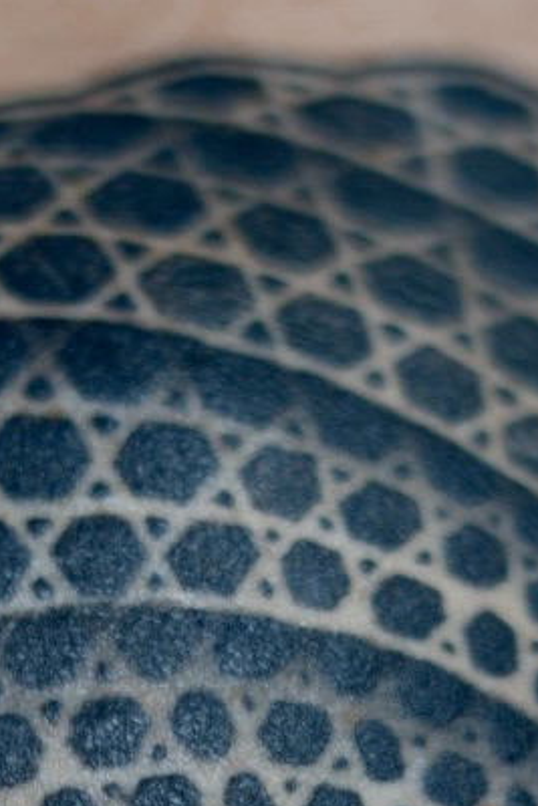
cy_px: 1171
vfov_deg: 9.9
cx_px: 262
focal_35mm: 202
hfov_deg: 6.8
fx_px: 4524
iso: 50
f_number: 2
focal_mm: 50
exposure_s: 1/320
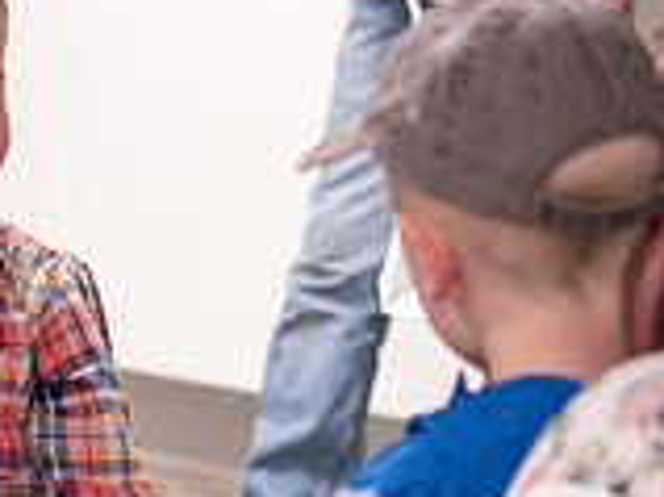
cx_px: 8
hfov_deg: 8.0
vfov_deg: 6.0
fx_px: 4715
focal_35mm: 246
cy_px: 386
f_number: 2.8
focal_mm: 70
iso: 1000
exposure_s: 1/100
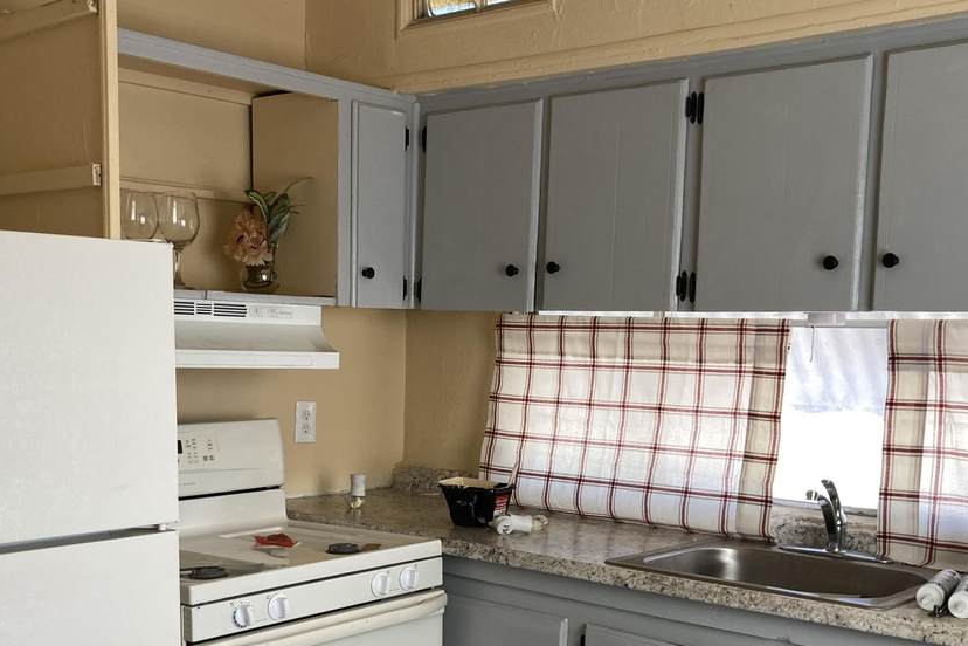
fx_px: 1210
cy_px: 487
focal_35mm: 45
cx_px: 428
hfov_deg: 43.5
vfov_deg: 29.4
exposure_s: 1/121
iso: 32
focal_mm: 3.99
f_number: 1.8
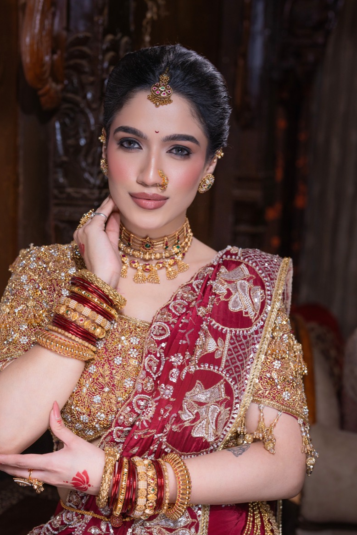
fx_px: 892
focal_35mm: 60
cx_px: 159
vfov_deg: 33.4
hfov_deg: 22.6
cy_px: 298
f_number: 3.5
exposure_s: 1/320
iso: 200
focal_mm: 50
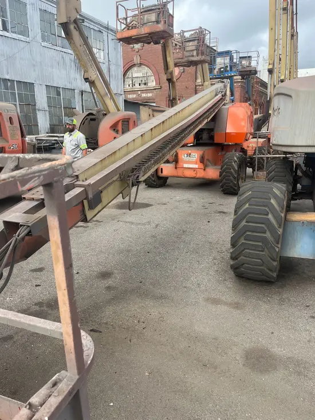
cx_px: 158
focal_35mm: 26
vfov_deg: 67.3
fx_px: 315
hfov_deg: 53.1
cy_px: 210
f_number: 1.6
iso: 50
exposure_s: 1/483
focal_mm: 5.1
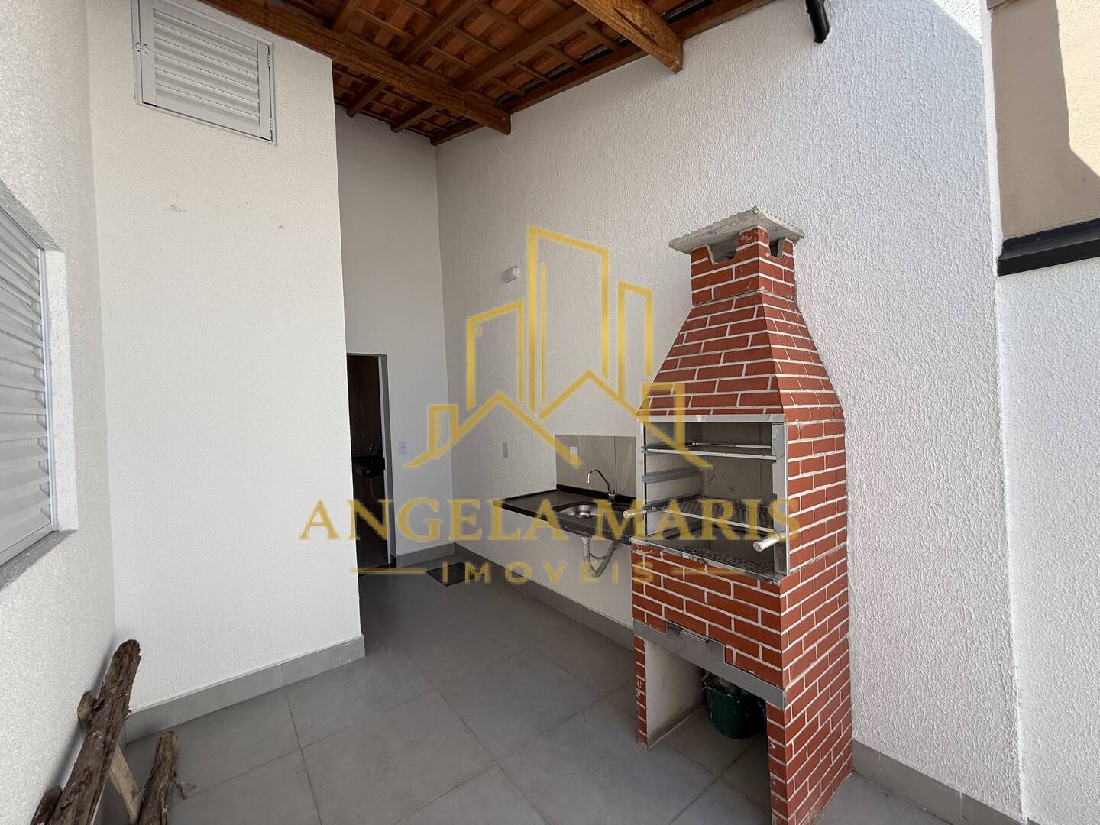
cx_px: 550
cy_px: 412
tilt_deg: +0.5
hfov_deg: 102.1
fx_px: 445
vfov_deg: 85.7
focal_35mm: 14
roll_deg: +2.3
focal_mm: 2.22
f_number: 2.2
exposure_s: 1/379
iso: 50
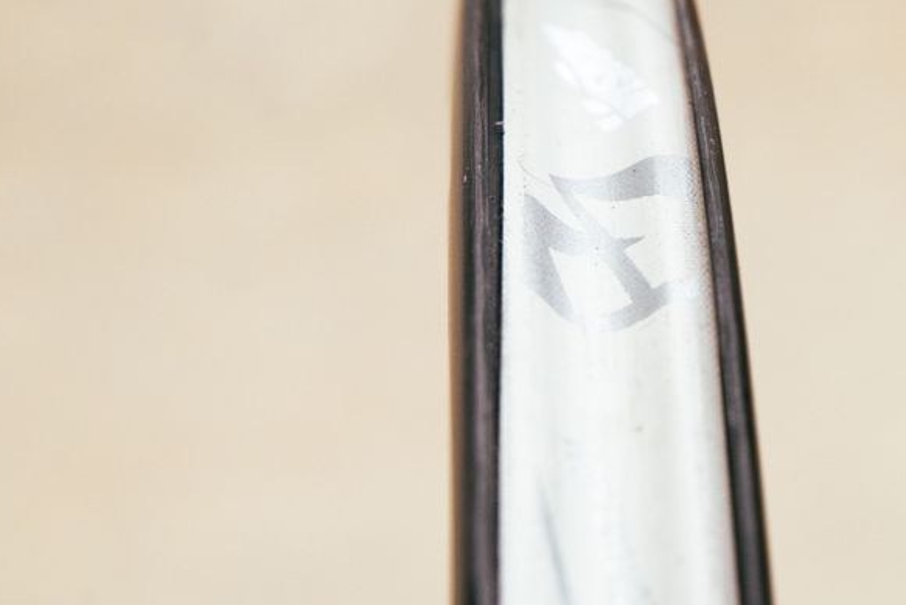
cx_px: 623
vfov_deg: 9.5
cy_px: 196
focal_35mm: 144
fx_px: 3625
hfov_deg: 14.2
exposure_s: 1/125
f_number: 7.1
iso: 800
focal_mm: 70
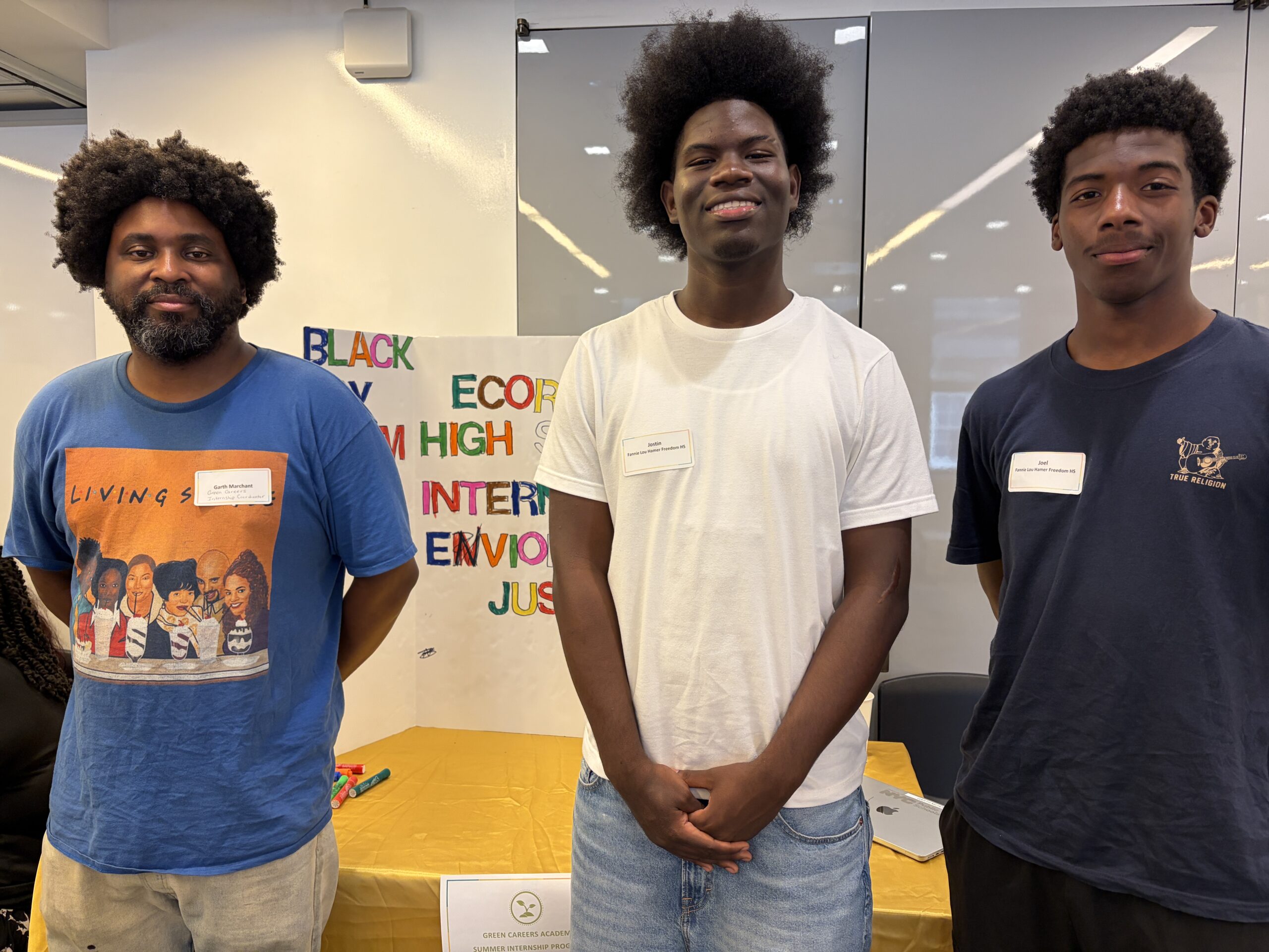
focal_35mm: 26
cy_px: 476
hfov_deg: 67.3
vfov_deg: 53.1
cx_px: 634
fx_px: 953
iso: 125
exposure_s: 1/65
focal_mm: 5.96
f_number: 1.6
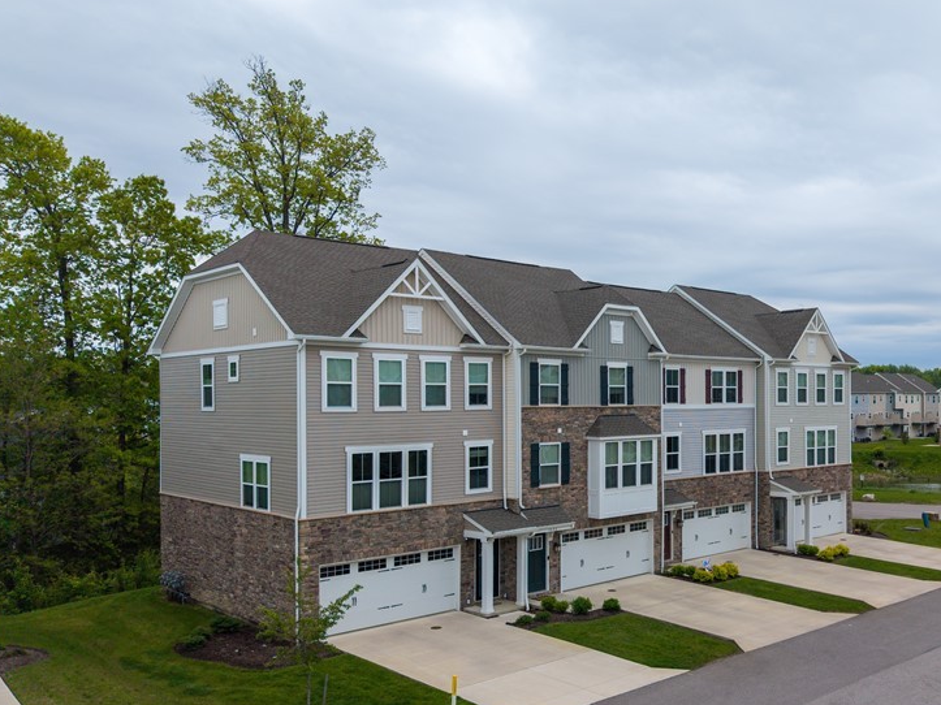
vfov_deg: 41.7
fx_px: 924
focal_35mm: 34
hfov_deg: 52.9
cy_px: 405
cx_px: 630
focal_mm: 8.67
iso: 290
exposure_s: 1/3200
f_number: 1.8
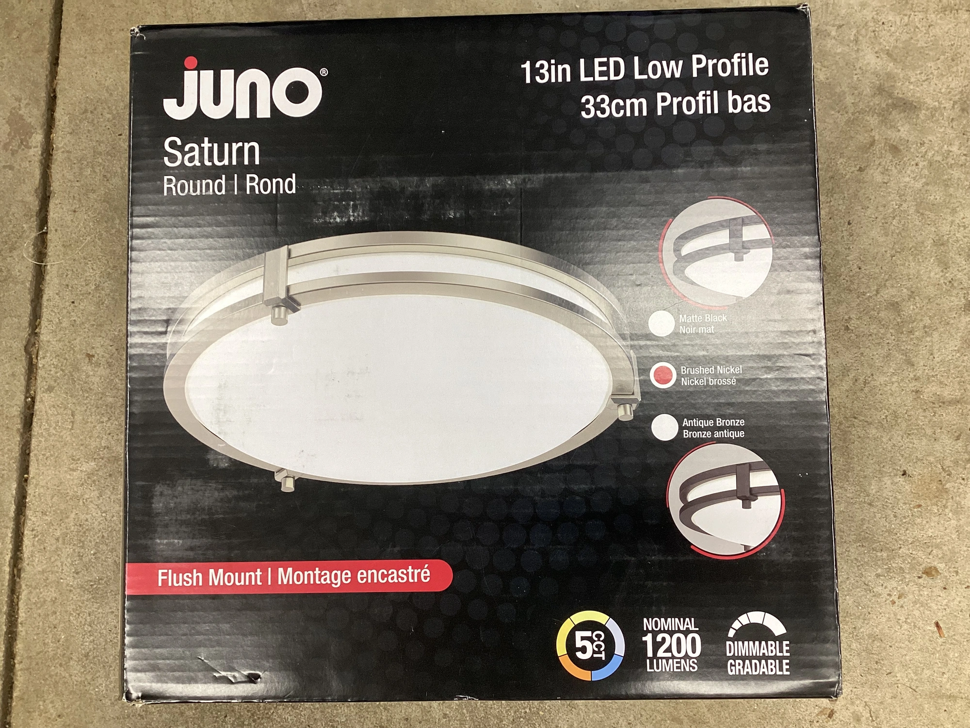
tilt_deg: -86.9
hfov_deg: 58.4
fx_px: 869
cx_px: 485
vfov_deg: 45.4
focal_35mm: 31
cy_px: 364
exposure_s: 1/60
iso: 100
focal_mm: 3.3
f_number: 2.4
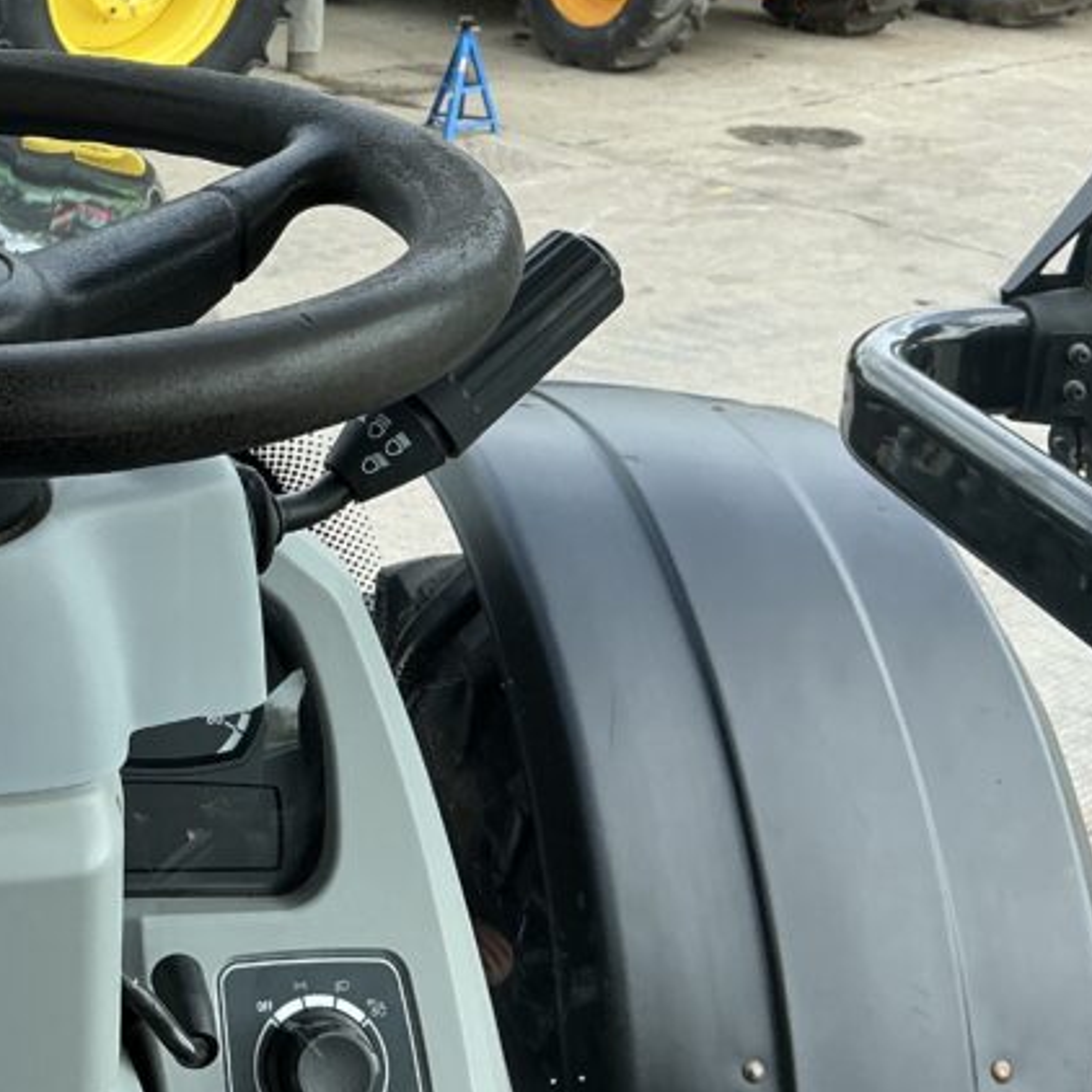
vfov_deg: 28.2
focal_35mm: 60
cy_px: 269
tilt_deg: -16.5
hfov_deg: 26.7
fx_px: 2141
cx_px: -54
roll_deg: -0.6
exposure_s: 1/324
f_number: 1.8
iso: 25
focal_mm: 3
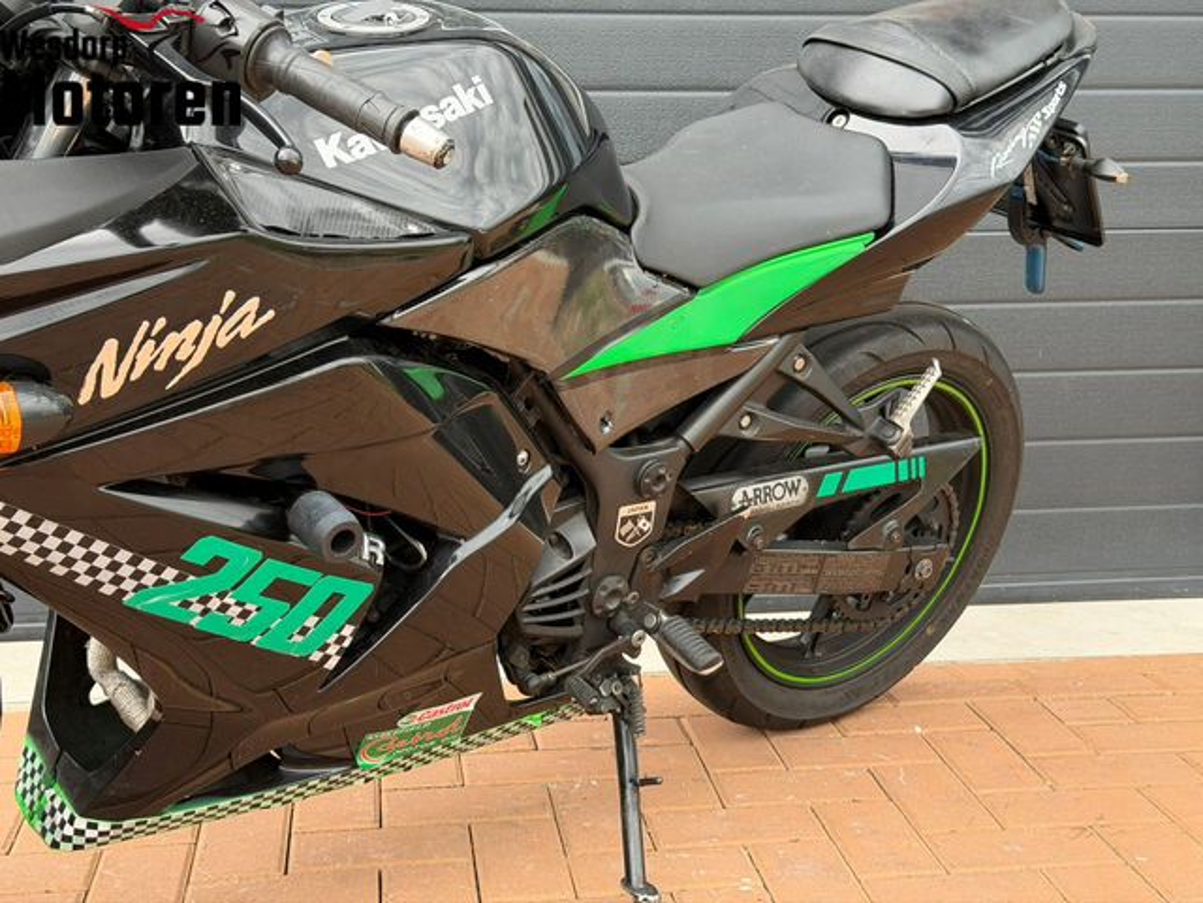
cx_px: 602
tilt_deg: -8.6
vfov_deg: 30.3
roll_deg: +0.4
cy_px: 452
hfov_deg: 39.7
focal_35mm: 48
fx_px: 1668
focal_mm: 6.76
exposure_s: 1/157
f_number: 1.78
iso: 50
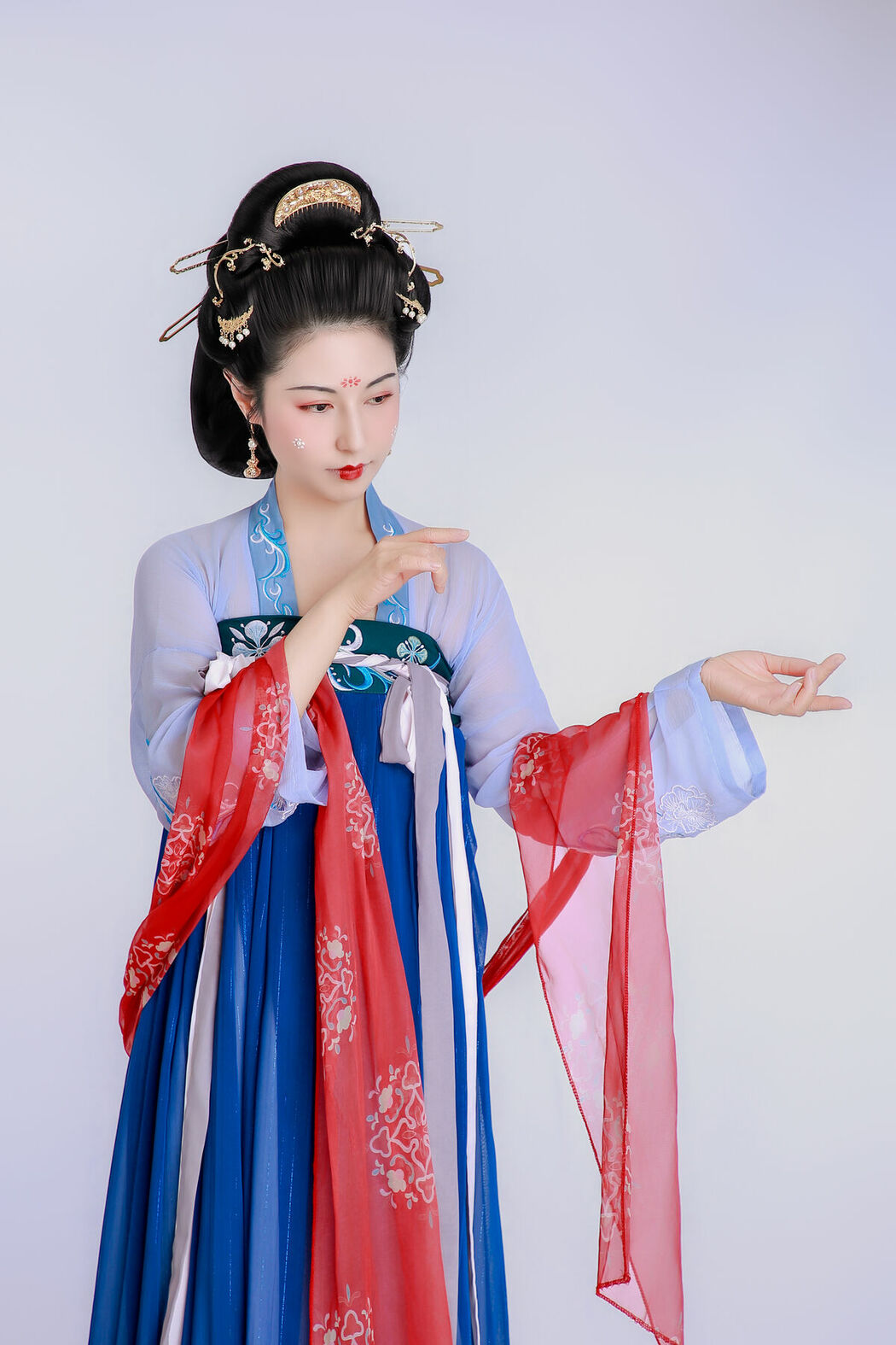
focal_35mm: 103
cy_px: 672
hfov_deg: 13.3
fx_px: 3845
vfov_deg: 19.8
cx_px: 448
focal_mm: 105
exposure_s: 1/125
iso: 100
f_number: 7.1
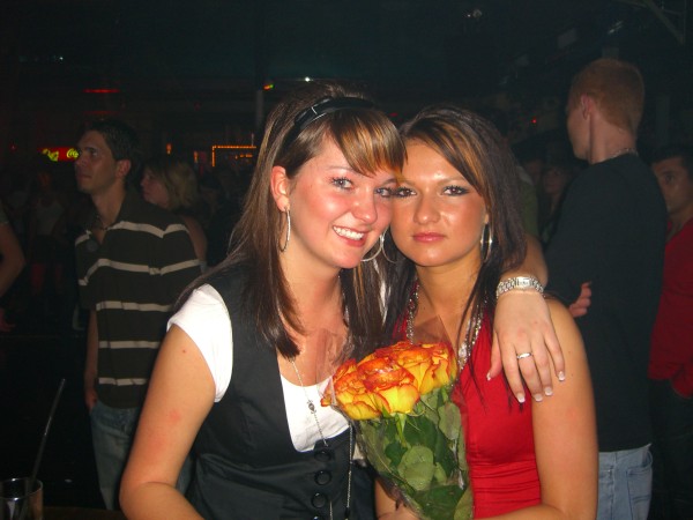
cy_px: 260
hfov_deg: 49.0
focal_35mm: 38
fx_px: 761
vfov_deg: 37.7
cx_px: 346
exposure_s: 1/60
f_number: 2.8
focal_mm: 7.9
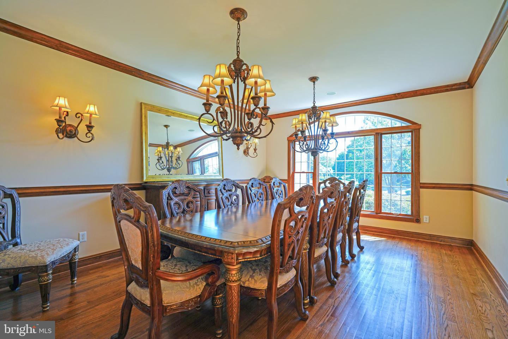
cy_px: 170
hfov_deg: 96.7
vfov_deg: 73.7
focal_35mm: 16
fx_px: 226
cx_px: 254
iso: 125
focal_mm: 16
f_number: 4
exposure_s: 1/60
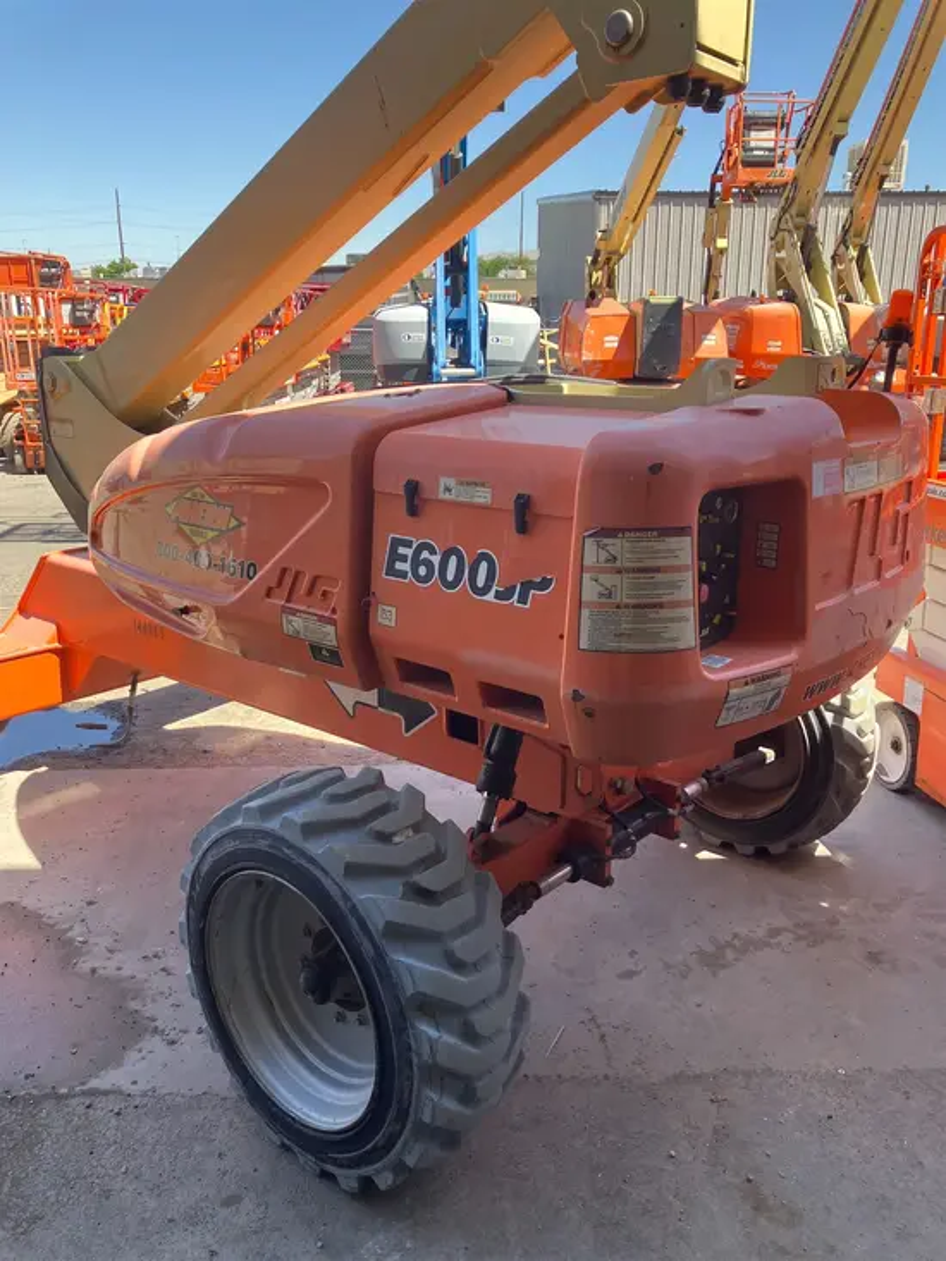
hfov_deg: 49.8
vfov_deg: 63.4
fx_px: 1020
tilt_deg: -16.6
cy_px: 630
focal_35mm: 28
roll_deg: -0.5
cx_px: 473
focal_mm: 3.99
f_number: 1.8
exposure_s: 1/368
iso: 32
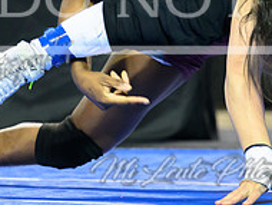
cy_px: 86
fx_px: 4752
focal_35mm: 604
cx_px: 232
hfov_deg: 3.3
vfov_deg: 2.5
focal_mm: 160
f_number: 2.8
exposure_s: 1/800
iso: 3200
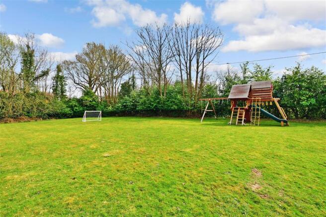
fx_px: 136
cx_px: 163
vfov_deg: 77.3
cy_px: 108
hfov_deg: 100.4
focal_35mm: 15
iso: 160
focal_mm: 10
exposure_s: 1/250
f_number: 8
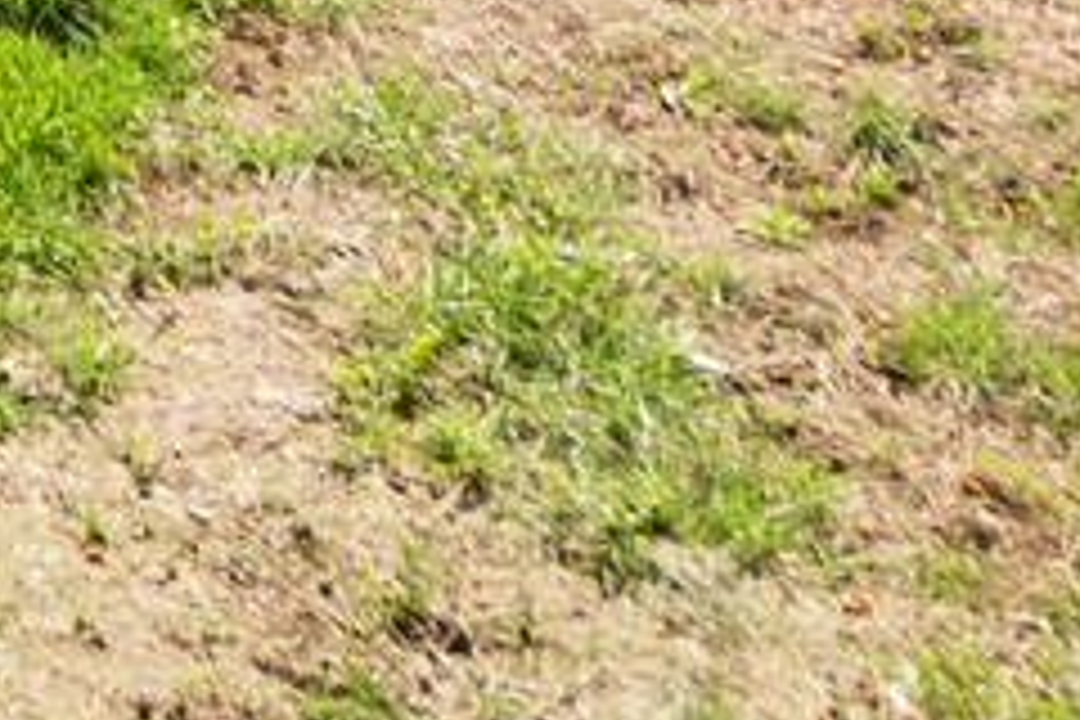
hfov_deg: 16.4
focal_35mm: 106
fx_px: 3180
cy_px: -1555
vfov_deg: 9.5
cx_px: -817
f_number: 10
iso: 250
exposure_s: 1/200
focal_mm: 10
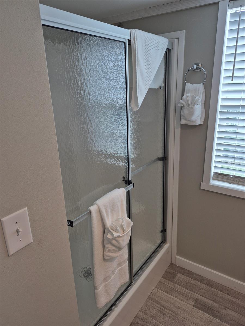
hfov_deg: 58.9
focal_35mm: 23
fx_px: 217
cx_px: 122
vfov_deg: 73.9
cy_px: 163
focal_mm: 5.4
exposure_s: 1/120
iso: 64
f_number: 1.8
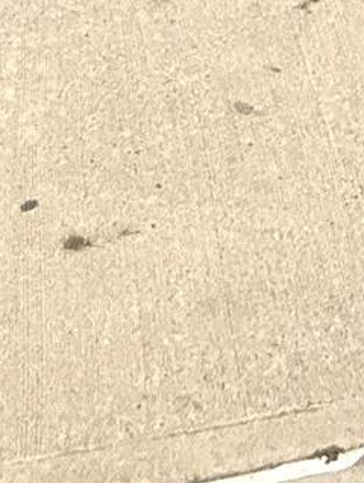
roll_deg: -1.5
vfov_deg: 9.7
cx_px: 479
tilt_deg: +16.6
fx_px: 1413
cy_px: -1187
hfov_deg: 14.1
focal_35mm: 101
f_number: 2.2
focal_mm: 2.22
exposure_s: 1/820
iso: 50
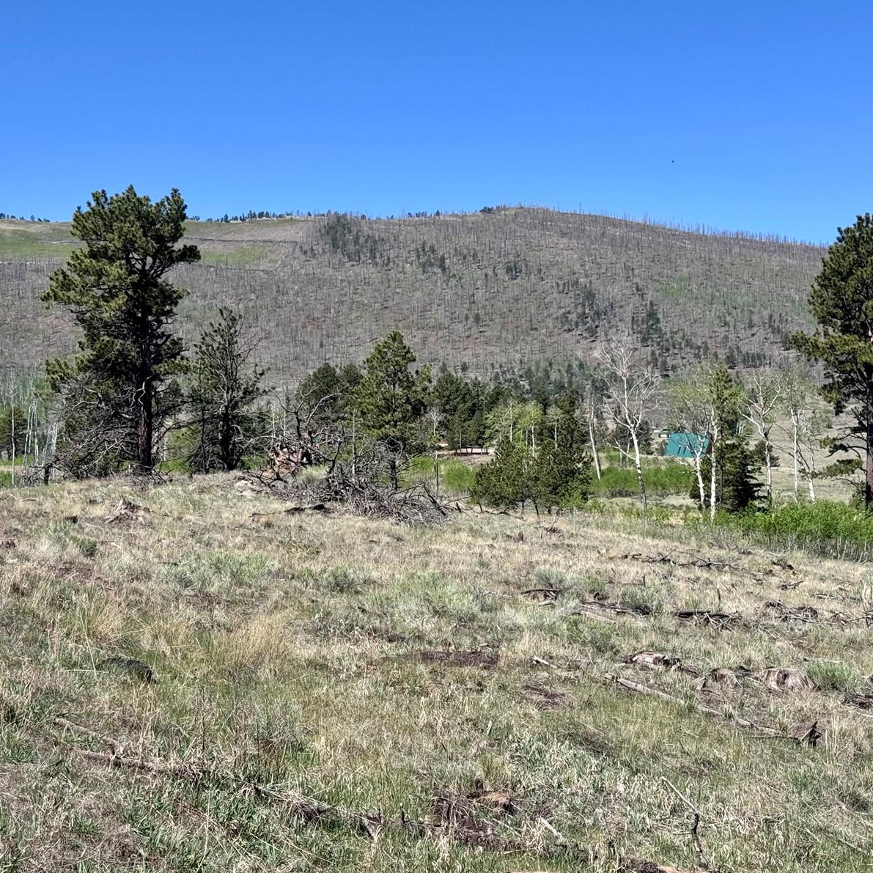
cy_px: 434
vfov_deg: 30.0
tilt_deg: -0.8
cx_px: 467
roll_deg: +0.2
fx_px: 1626
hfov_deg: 30.0
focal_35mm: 57
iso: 64
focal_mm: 6.76
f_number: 1.78
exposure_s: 1/4049
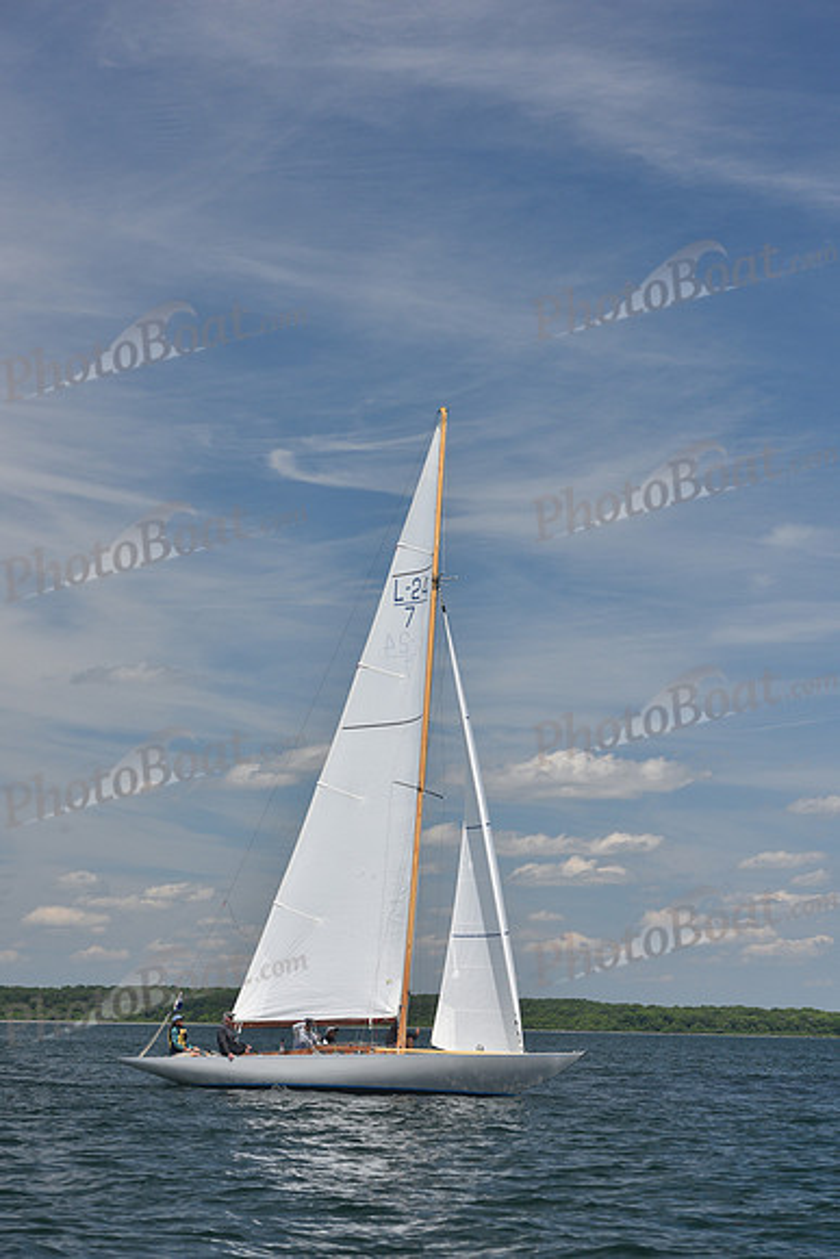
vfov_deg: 21.5
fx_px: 3323
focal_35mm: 95
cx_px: 420
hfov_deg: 14.4
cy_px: 630
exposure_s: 1/800
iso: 320
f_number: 7.1
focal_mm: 95
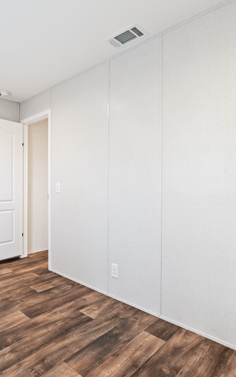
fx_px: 226
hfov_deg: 55.0
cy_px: 188
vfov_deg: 79.7
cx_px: 112
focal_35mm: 22
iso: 200
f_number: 8
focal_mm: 14
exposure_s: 1/2
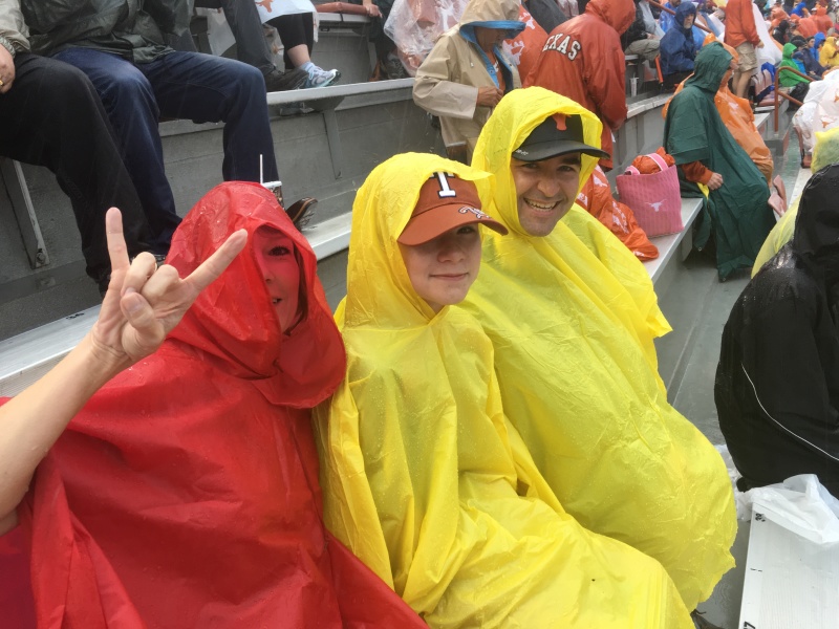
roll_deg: +8.9
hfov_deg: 61.7
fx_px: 703
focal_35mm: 29
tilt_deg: -16.0
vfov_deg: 48.2
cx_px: 420
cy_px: 314
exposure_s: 1/120
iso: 40
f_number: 2.2
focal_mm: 4.15
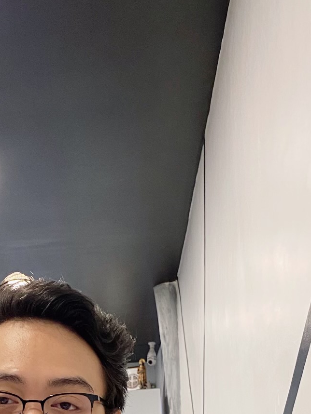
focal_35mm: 61
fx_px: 731
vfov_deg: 28.1
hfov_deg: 23.3
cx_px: 24
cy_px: 481
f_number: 1.8
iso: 250
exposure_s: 1/60
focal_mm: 4.25
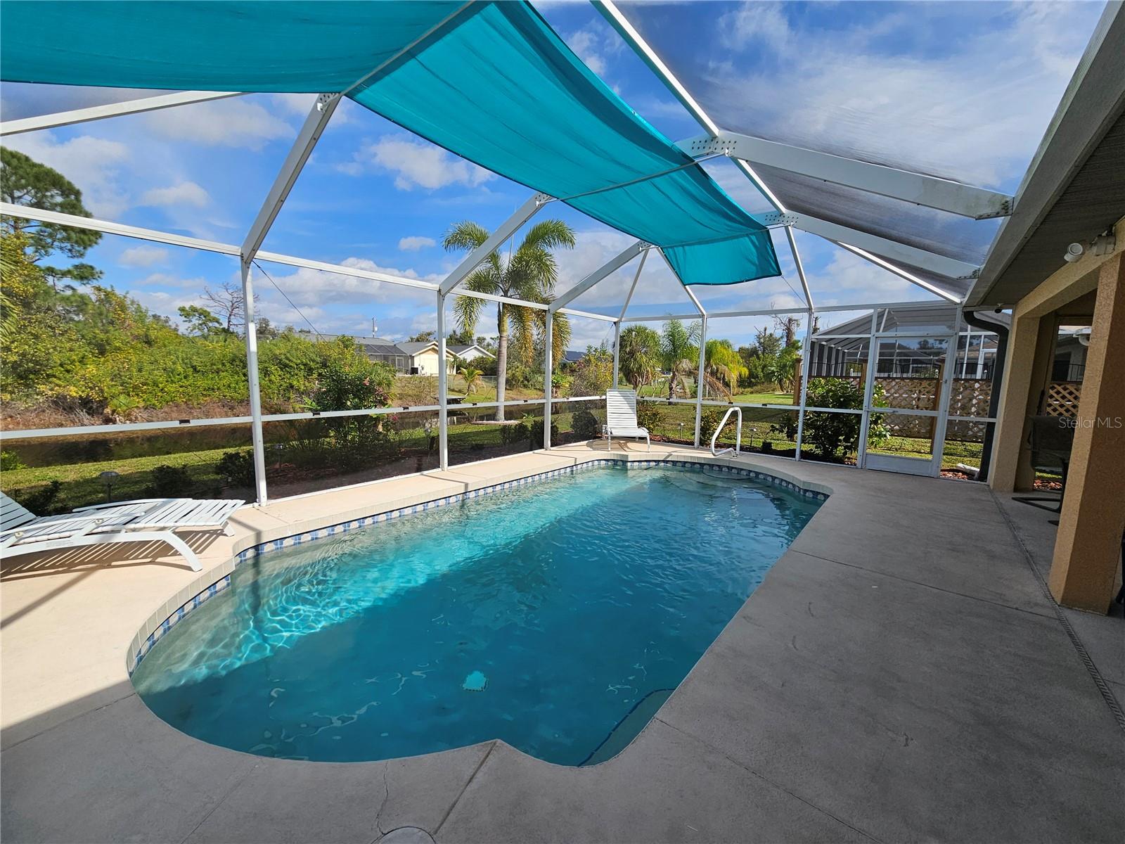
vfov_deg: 89.9
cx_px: 562
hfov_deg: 106.2
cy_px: 422
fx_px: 422
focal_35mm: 13
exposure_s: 1/1700
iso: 50
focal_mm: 2.2
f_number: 2.2
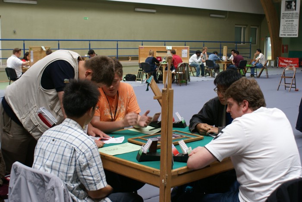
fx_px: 441
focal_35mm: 52
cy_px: 101
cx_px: 151
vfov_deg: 25.8
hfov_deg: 37.8
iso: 200
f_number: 5.6
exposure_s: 1/40
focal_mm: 35
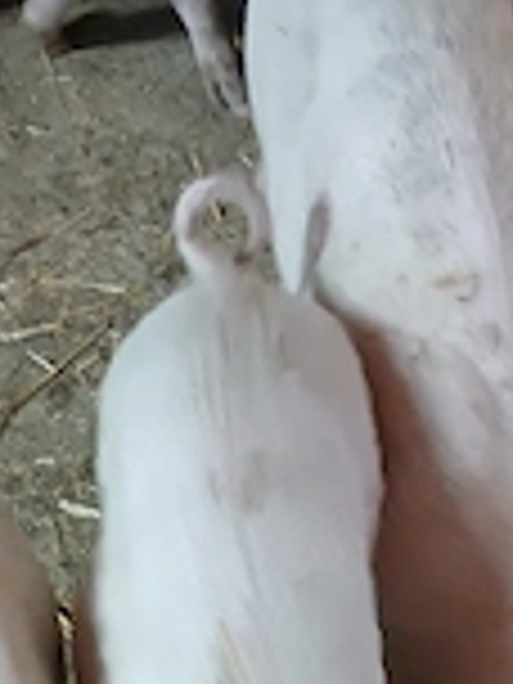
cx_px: 153
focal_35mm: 71
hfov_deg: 20.6
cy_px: 896
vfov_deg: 24.0
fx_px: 1403
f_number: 1.8
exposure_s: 1/33.3
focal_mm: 3.98
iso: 250
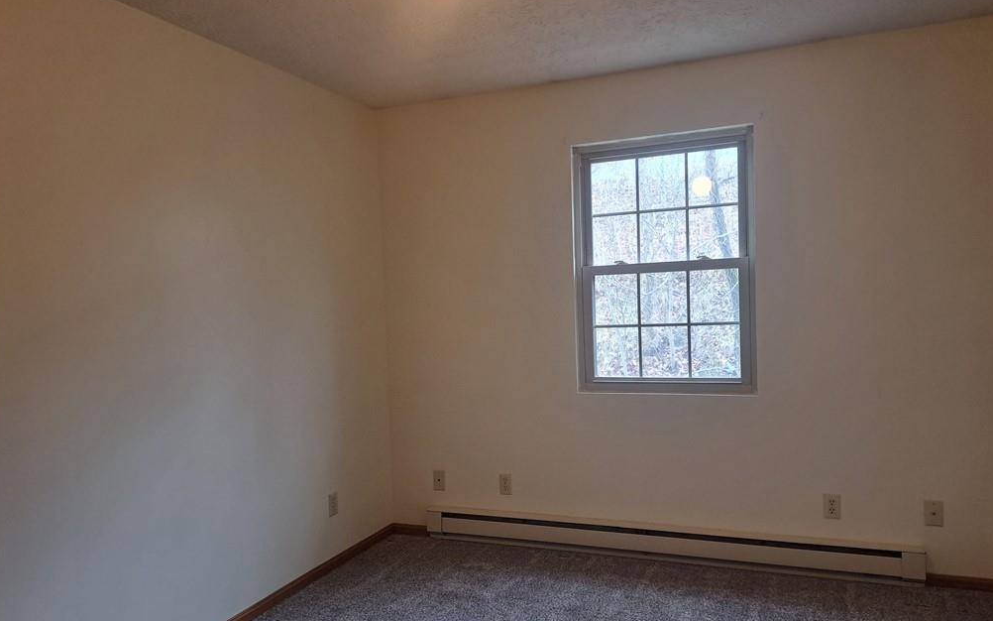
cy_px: 343
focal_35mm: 26
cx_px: 496
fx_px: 704
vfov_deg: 47.5
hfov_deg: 70.4
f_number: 1.8
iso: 125
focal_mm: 5.23
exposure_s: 1/60
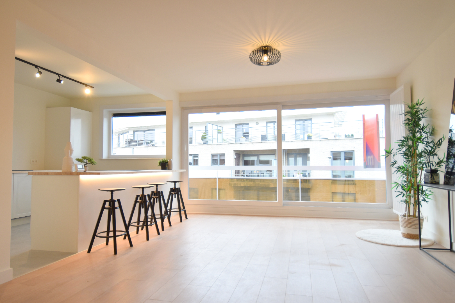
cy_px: 152
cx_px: 228
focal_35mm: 22
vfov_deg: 56.1
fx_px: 284
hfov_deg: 77.3
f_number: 4
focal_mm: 15
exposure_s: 1/40
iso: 100
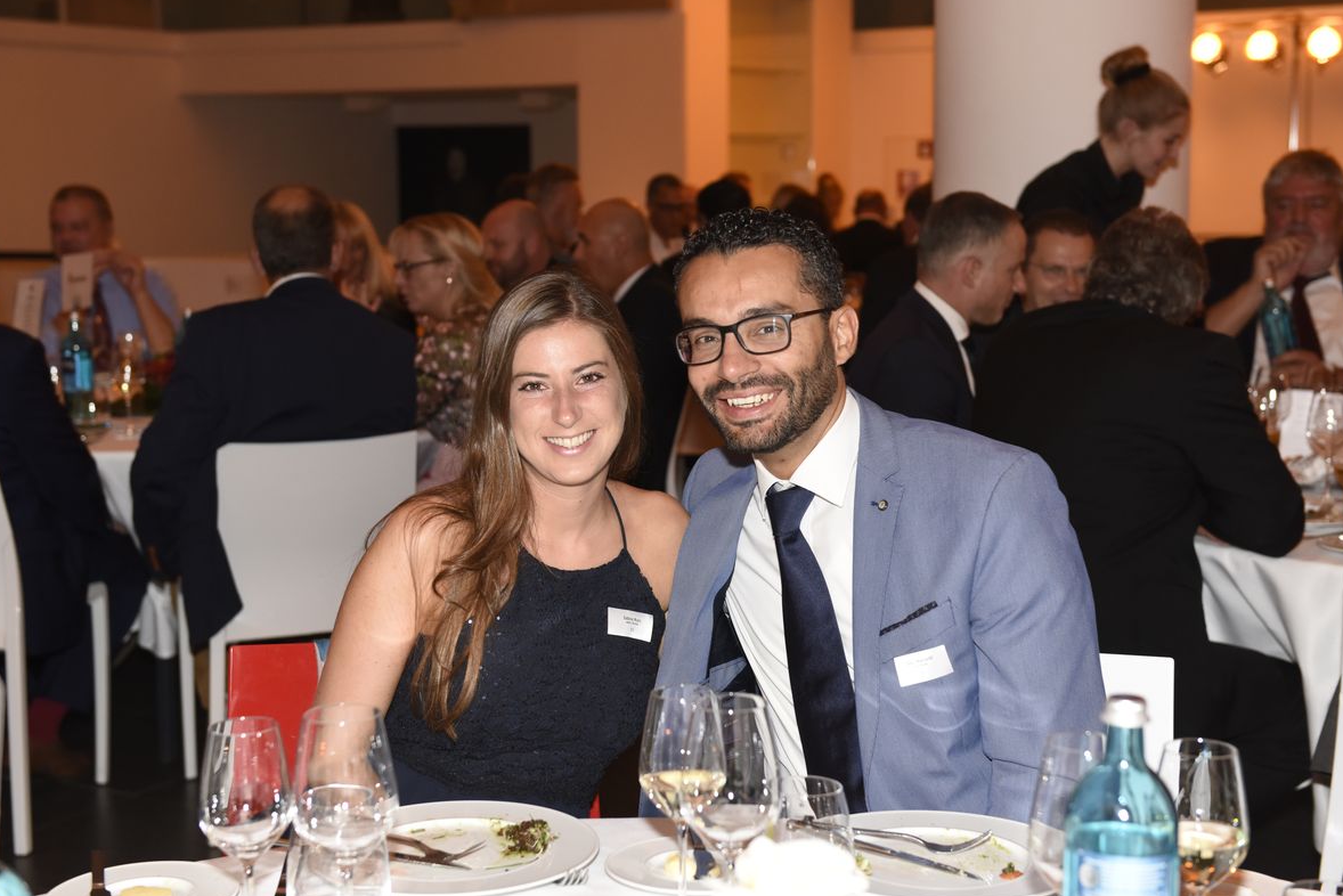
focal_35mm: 57
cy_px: 446
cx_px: 672
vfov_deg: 23.8
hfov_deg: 35.0
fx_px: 2127
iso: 1600
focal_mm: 56
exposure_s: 1/80
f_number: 4
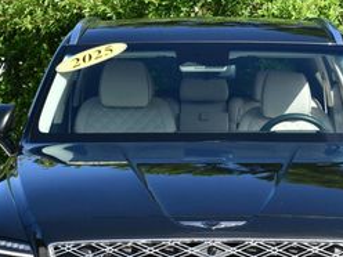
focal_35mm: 199
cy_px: 210
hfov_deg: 9.9
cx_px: 214
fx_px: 1972
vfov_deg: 7.5
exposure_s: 1/250
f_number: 8
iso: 200
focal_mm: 40
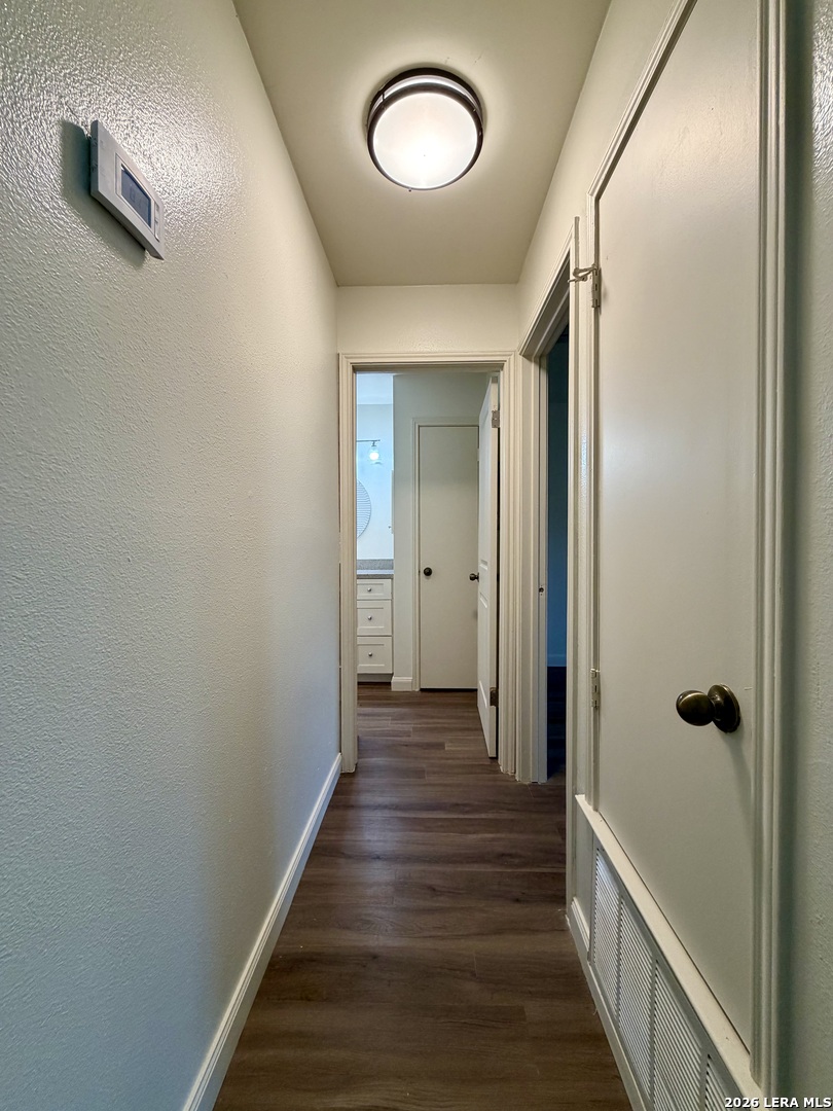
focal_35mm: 14
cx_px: 416
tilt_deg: -0.9
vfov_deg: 102.1
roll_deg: +0.1
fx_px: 449
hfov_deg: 85.7
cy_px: 556
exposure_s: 1/120
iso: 200
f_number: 2.2
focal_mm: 2.22
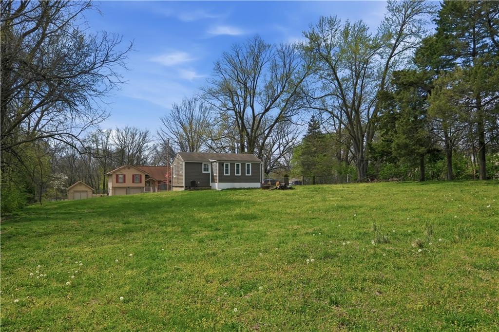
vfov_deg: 38.9
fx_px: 471
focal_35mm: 34
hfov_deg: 55.8
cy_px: 166
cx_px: 250
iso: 400
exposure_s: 1/1400
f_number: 10
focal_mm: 22.9
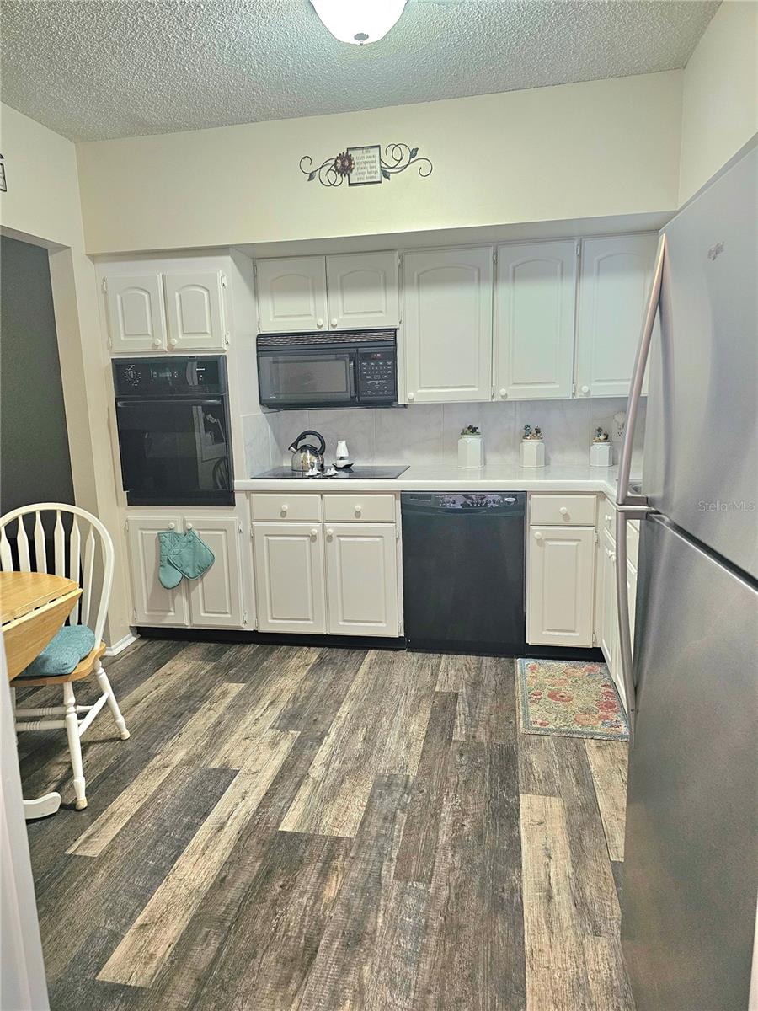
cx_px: 379
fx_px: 672
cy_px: 506
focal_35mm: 23
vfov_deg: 73.9
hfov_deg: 58.9
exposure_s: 1/120
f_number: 1.7
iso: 500
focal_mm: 6.3
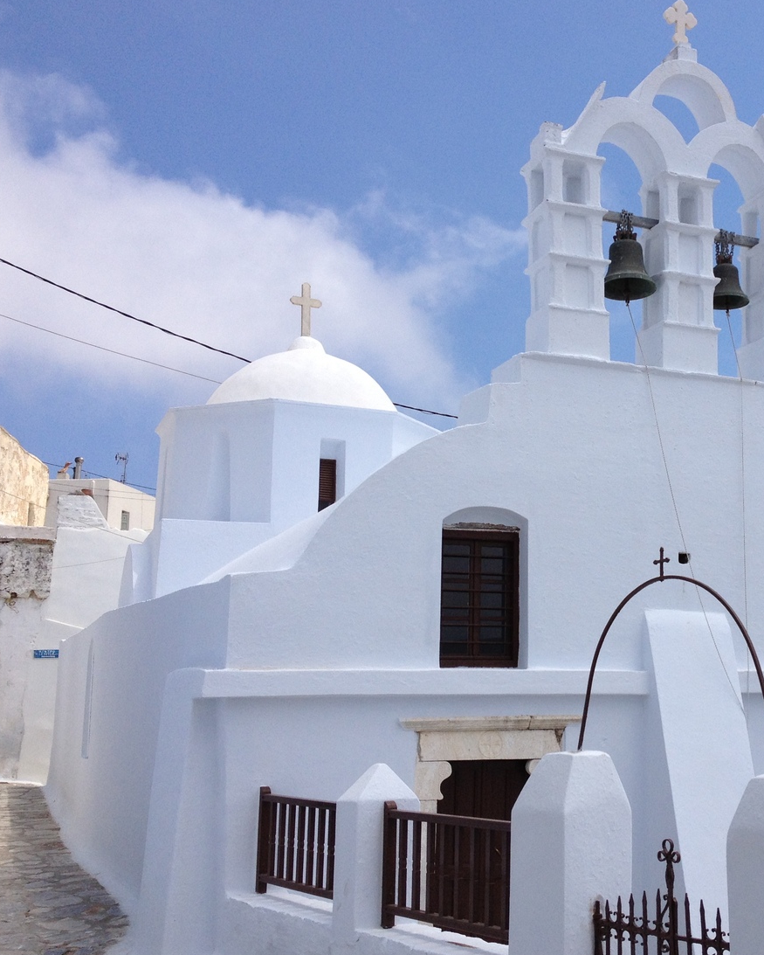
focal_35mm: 50
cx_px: 644
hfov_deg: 29.4
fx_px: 1413
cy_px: 500
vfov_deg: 37.3
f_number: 2.4
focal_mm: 4.28
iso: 50
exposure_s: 1/2907
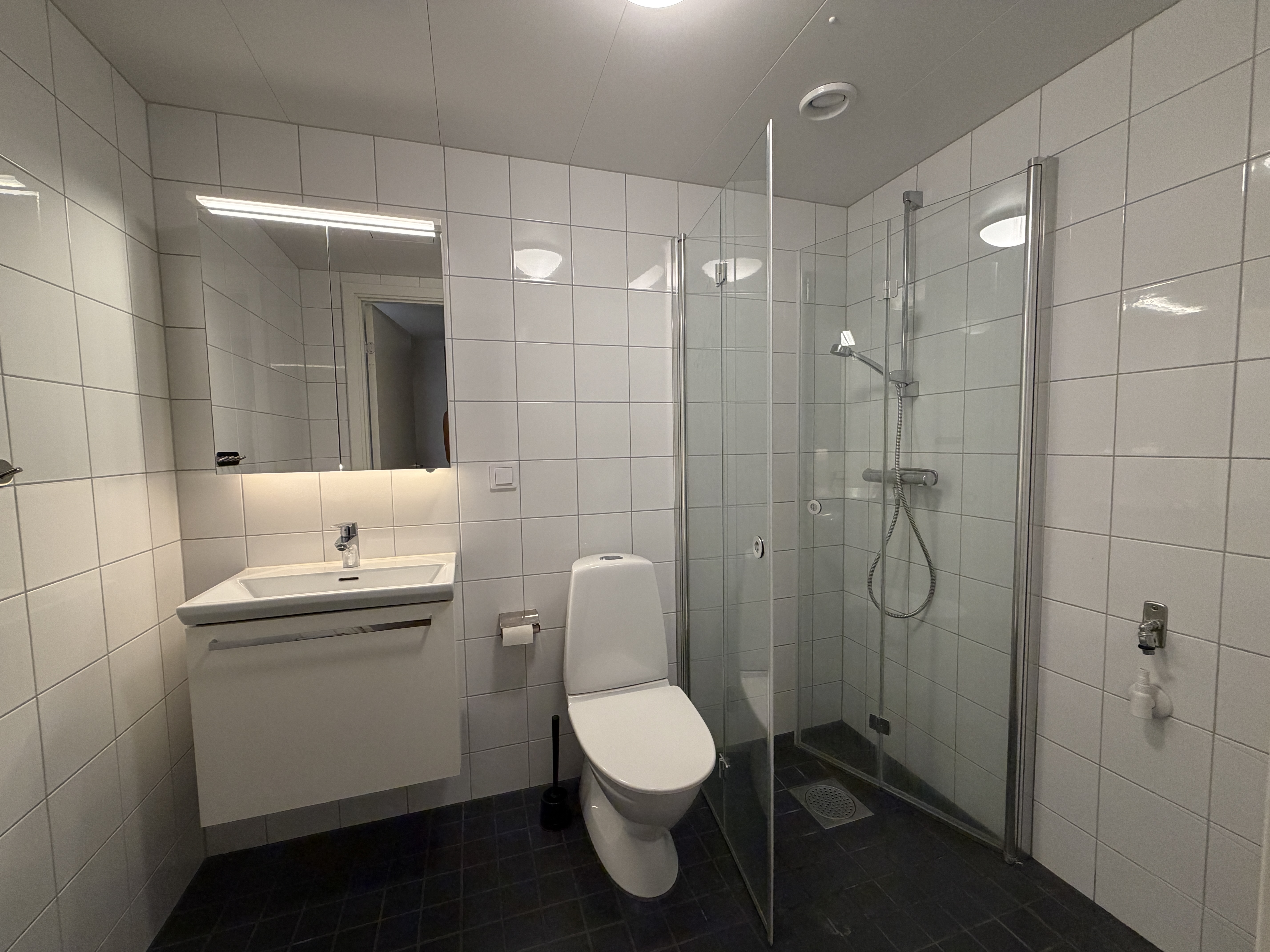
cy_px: 476
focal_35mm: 14
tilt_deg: -4.3
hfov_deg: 102.1
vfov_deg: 85.7
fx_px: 514
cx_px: 635
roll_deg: +1.4
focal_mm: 2.22
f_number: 2.2
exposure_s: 1/97
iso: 320
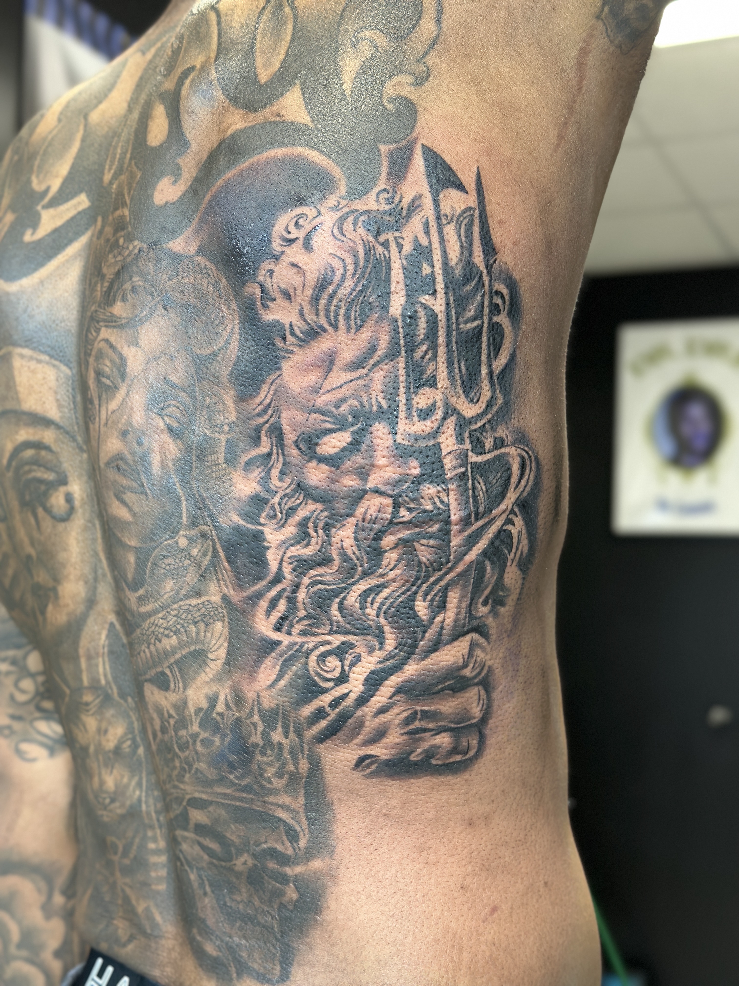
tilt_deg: +6.0
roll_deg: -3.3
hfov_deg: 30.3
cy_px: 493
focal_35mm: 48
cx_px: 370
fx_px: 1366
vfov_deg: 39.7
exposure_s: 1/60
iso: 320
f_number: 1.78
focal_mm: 6.86
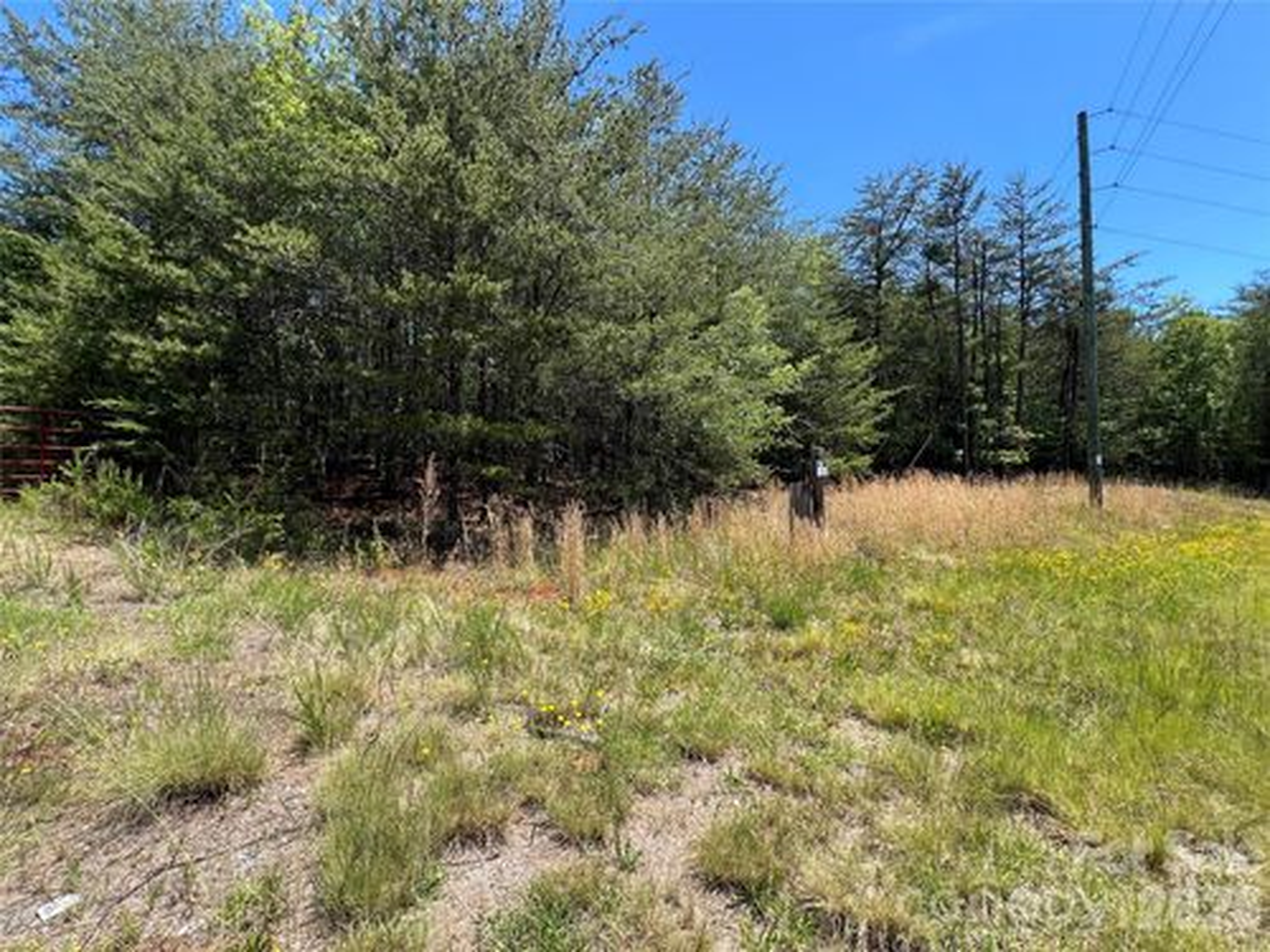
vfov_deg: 89.9
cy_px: 476
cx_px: 635
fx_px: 477
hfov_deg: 106.2
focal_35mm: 13
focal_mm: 1.57
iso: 32
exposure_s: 1/455
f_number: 1.8
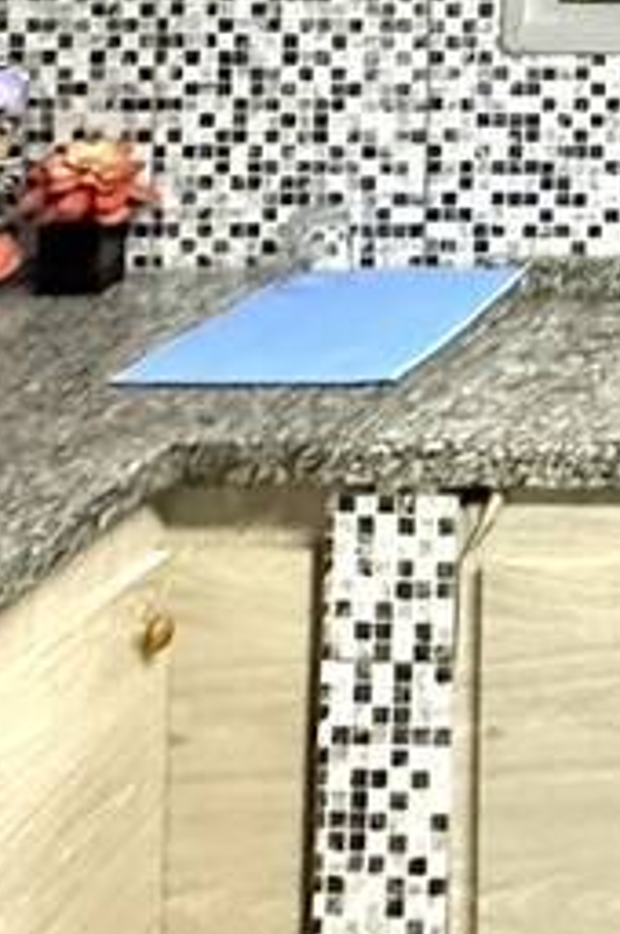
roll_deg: -0.6
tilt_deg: +2.6
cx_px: 1255
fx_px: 2124
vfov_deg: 21.5
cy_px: -398
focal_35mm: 82
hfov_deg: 13.9
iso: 500
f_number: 2.2
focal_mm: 2.22
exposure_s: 1/60
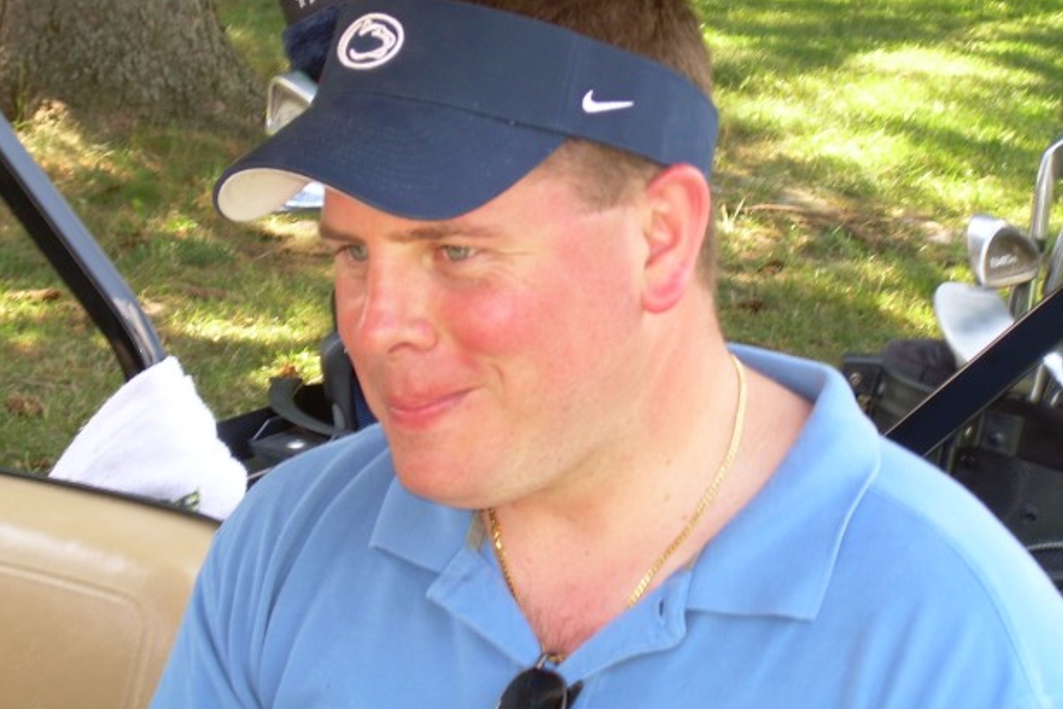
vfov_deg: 11.5
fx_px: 3514
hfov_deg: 17.2
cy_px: 329
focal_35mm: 119
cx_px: 532
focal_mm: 18.9
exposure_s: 1/30
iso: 50
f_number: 4.9
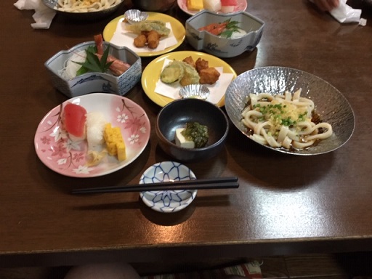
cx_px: 186
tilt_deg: -48.8
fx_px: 312
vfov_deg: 48.2
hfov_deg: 61.7
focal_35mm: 29
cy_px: 140
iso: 200
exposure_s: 1/15
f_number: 2.2
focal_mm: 4.15
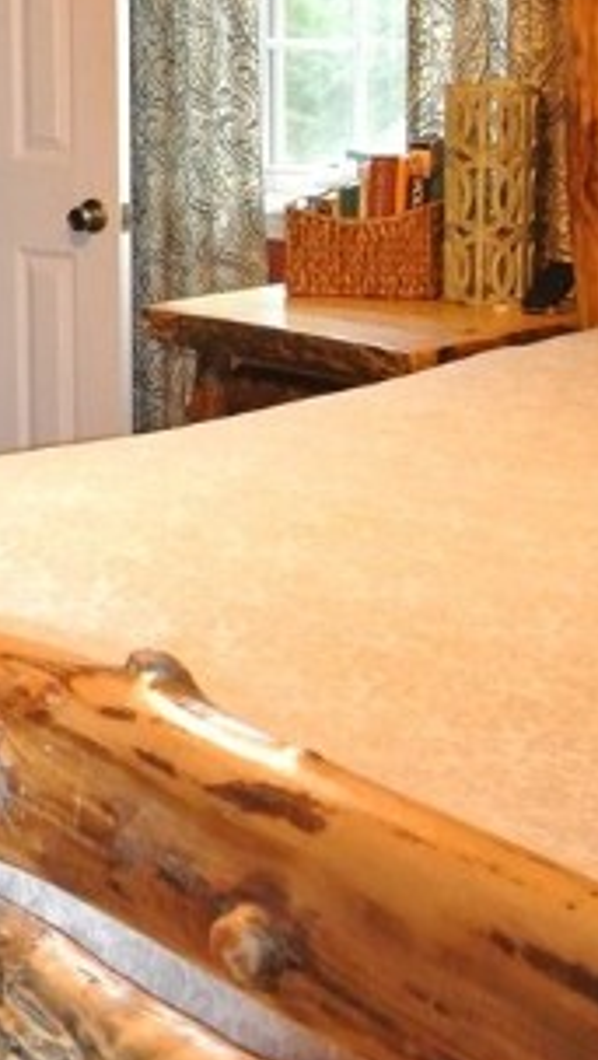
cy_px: 266
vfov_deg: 27.1
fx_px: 2165
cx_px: -149
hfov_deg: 15.1
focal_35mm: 77
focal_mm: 11
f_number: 3.5
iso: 1800
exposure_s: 1/60
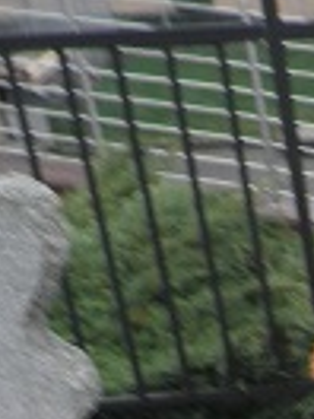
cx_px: 698
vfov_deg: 14.1
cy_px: 851
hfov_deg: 11.1
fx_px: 1403
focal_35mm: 116
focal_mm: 4.3
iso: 64
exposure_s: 1/40
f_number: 3.3
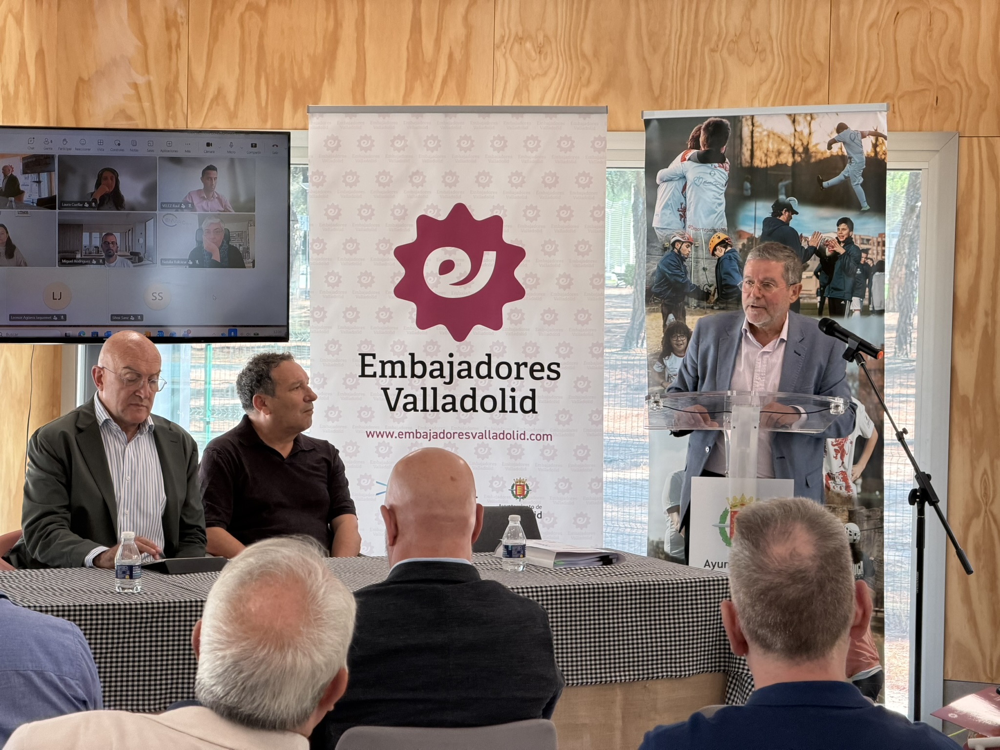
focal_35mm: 100
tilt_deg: -2.2
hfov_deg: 19.6
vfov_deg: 14.8
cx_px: 500
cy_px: 375
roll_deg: -1.1
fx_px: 2889
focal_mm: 16.89
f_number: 2.8
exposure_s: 1/121
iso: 160
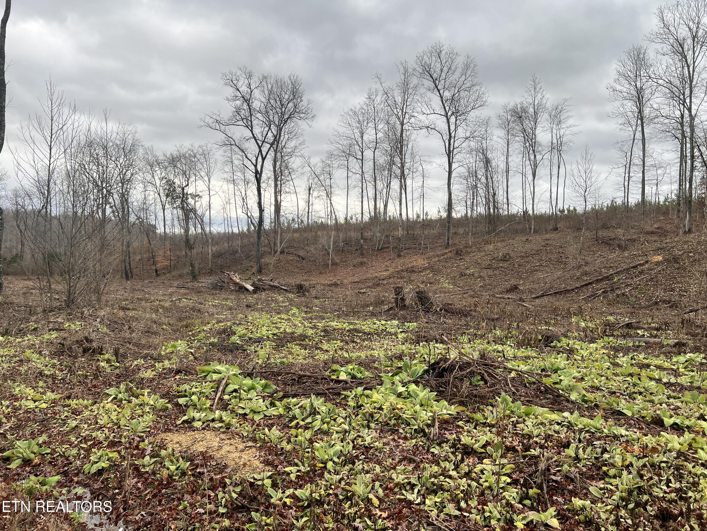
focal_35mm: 26
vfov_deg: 53.1
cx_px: 354
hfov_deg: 67.3
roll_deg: -0.4
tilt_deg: -0.2
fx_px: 531
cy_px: 266
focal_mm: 5.7
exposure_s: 1/917
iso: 50
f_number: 1.5
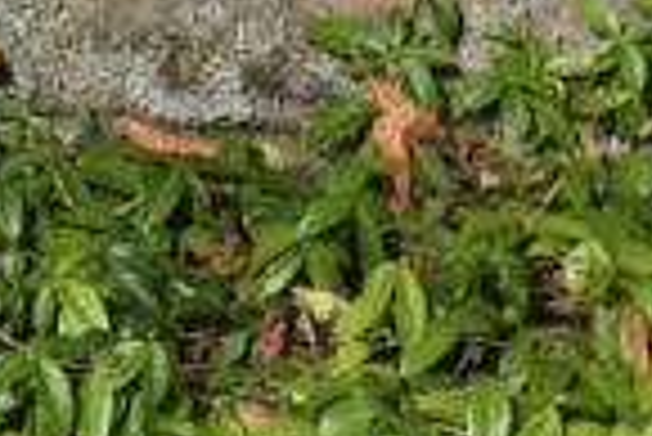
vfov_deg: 2.8
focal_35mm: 477
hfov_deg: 4.3
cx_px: -279
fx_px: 8639
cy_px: -1059
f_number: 10
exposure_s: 1/400
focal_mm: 45
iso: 200
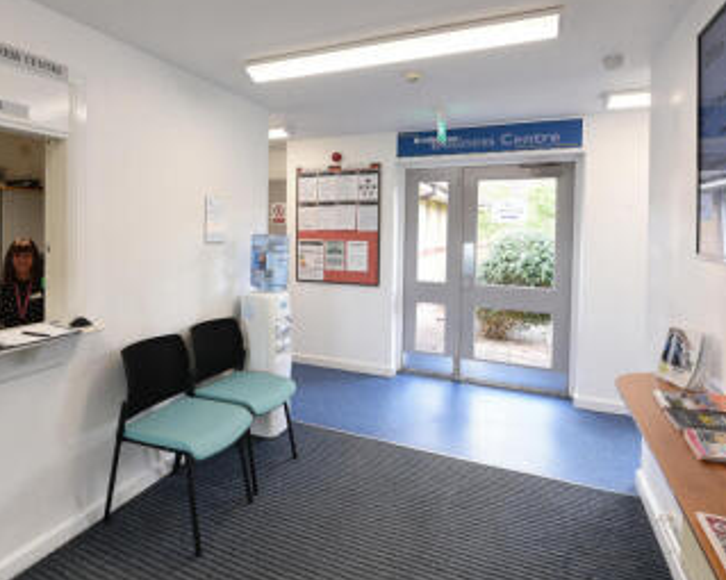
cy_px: 238
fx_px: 451
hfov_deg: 76.6
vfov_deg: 65.0
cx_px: 282
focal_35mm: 21
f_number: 11
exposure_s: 1/8
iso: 400
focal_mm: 15
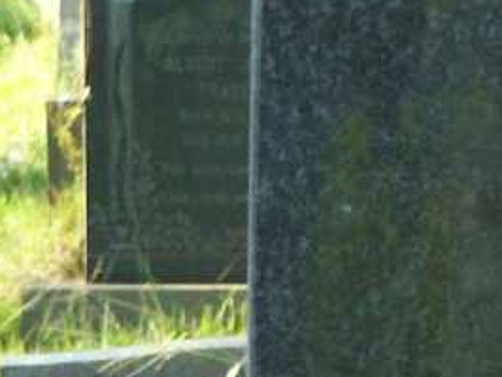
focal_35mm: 460
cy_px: 771
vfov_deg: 3.2
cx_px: 396
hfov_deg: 4.3
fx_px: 6677
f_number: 4.6
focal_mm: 16.8
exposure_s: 1/157
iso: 140
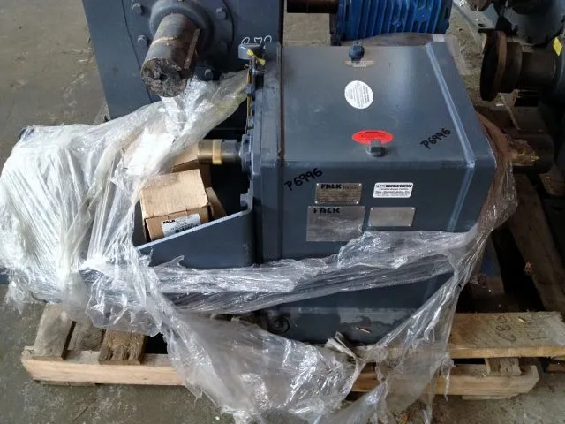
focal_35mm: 35
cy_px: 212
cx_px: 282
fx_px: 571
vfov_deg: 40.7
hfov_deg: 52.6
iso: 125
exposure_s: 1/20
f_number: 2.4
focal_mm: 4.28
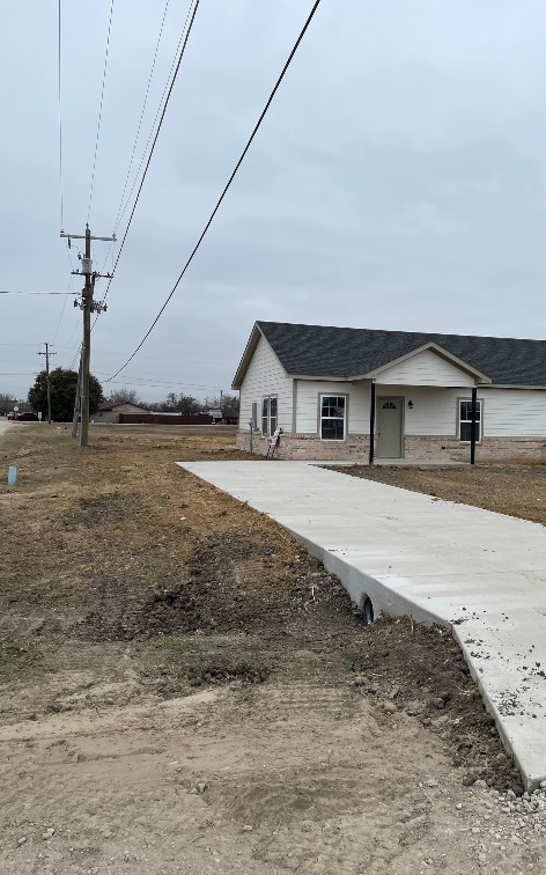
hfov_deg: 44.3
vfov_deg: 66.5
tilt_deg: +0.1
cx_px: 323
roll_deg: -1.3
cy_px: 432
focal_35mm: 28
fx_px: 667
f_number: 1.6
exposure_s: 1/3610
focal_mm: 4.2
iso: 50
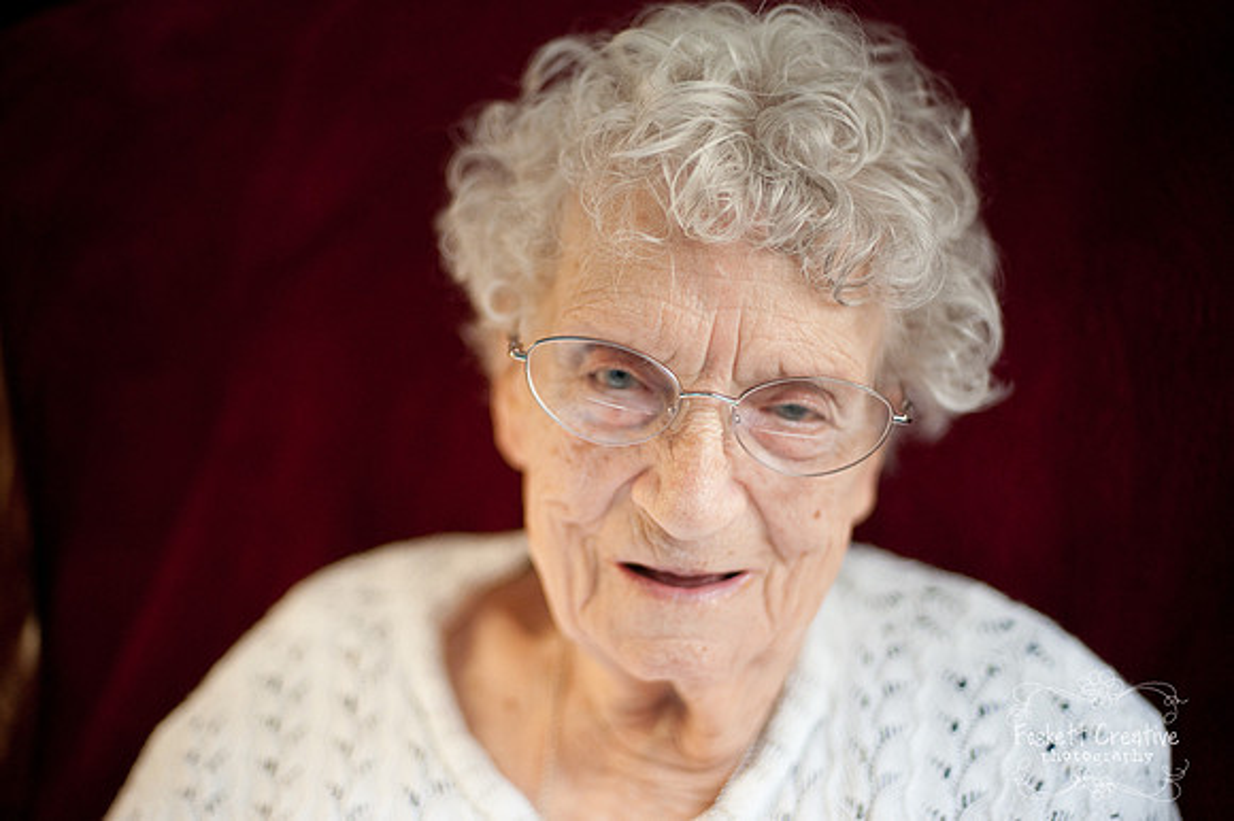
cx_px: 617
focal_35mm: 50
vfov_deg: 27.0
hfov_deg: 39.6
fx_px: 1713
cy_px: 410
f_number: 1.4
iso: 2000
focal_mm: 50
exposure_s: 1/200
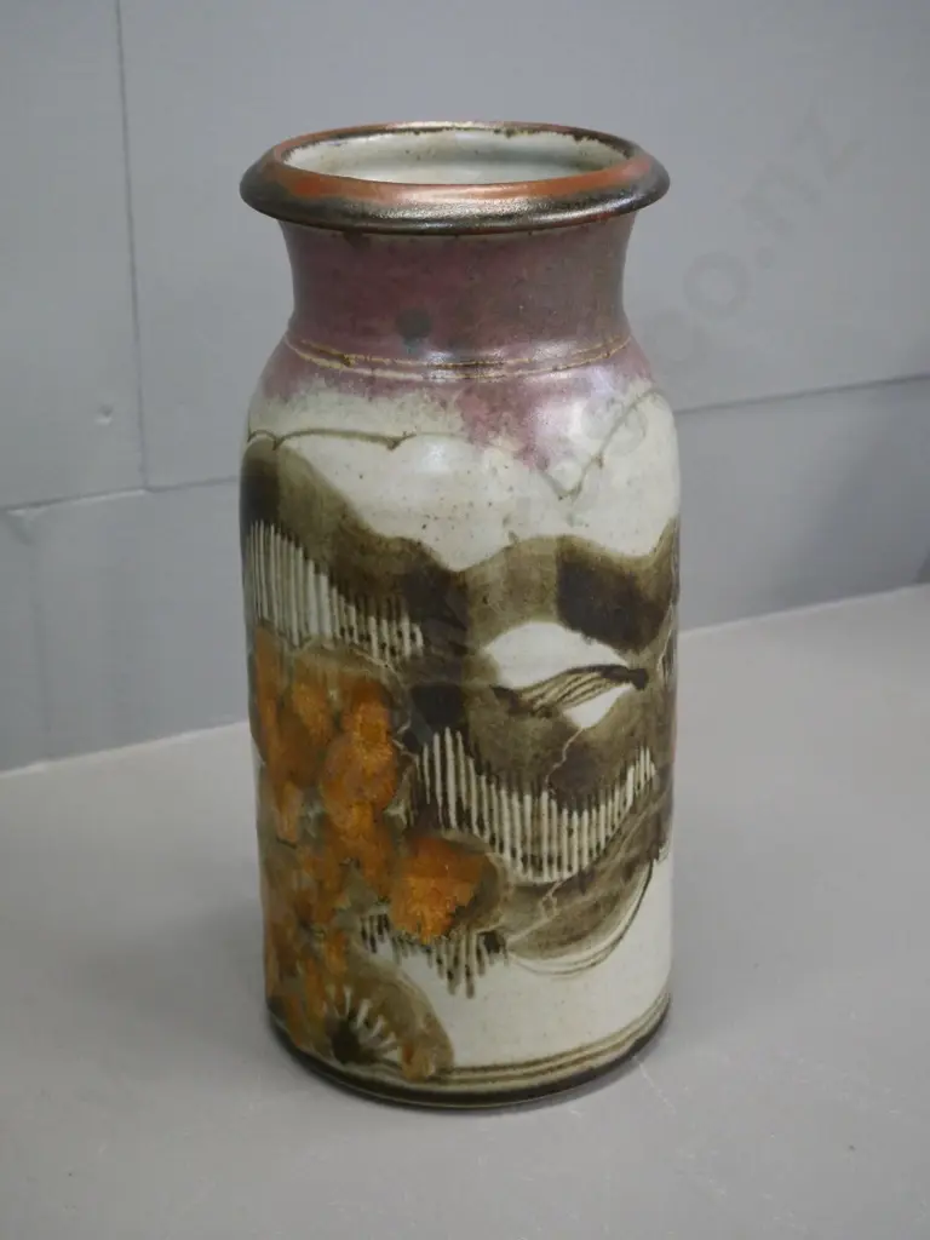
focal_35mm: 54
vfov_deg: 35.5
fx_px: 1934
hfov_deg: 27.0
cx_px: 465
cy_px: 620
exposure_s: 1/80
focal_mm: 27
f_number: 5.6
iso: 3200
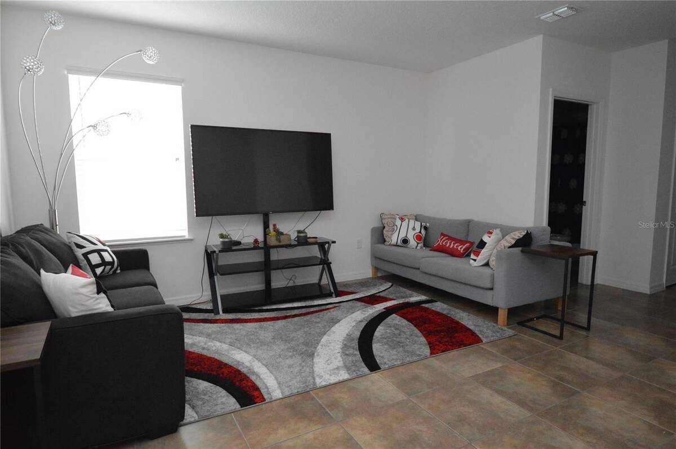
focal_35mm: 21
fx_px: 394
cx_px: 338
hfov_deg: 81.3
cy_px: 224
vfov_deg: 59.4
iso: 3200
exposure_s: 1/50
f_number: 4
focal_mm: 14
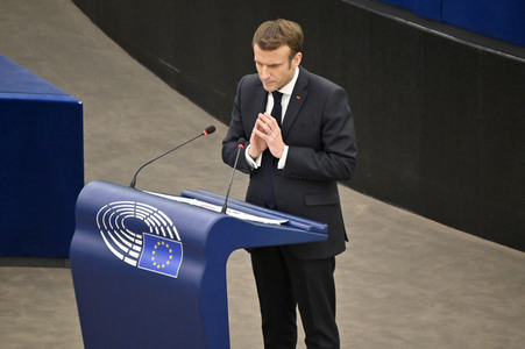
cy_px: 174
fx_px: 7286
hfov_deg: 4.1
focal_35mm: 500
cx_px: 262
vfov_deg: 2.7
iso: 4000
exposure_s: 1/250
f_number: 6.3
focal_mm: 500
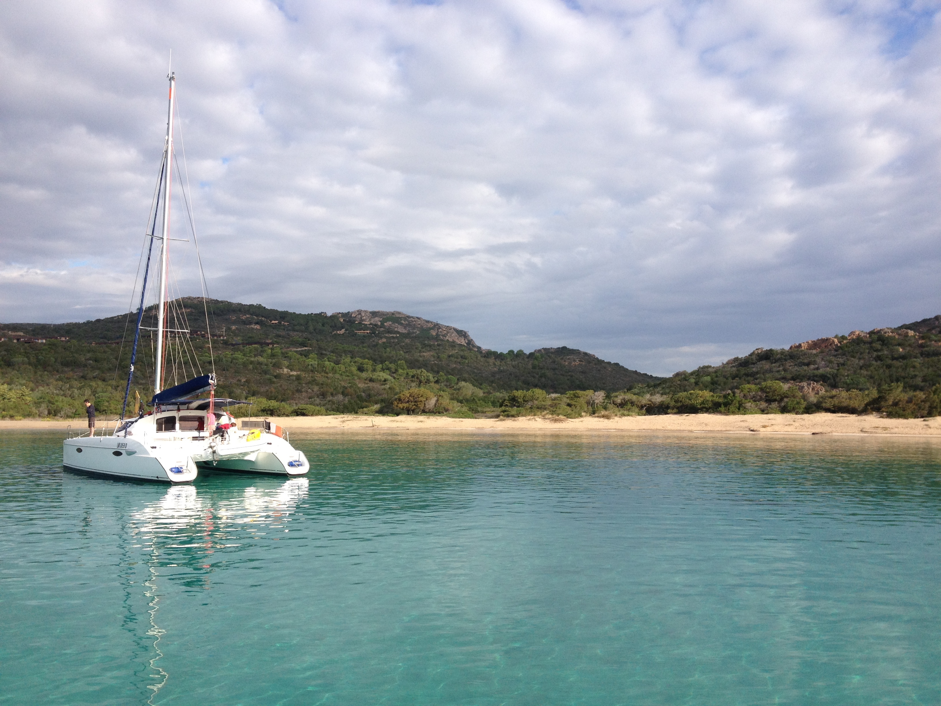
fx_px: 951
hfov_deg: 52.6
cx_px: 470
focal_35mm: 35
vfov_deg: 40.7
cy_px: 353
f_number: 2.4
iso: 64
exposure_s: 1/1416
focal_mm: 4.28
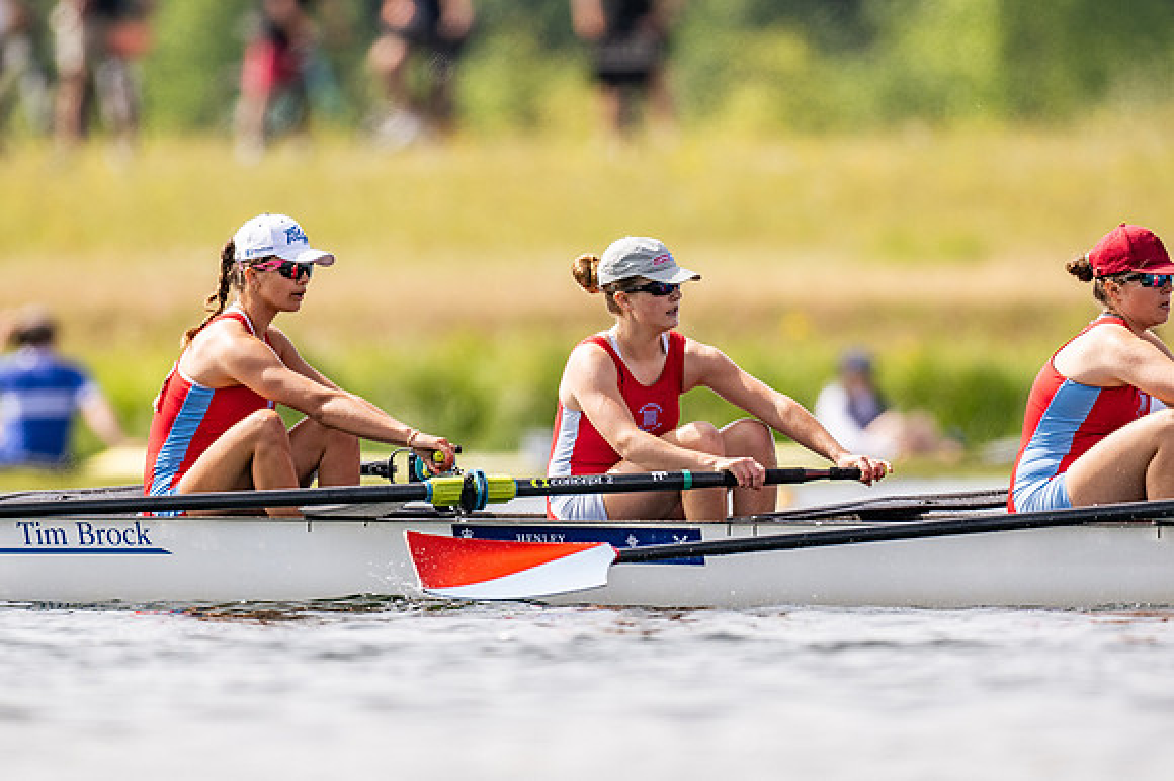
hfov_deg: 2.3
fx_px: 29332
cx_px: 587
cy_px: 390
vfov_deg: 1.5
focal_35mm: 900
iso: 200
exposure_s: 1/2500
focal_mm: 600
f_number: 4
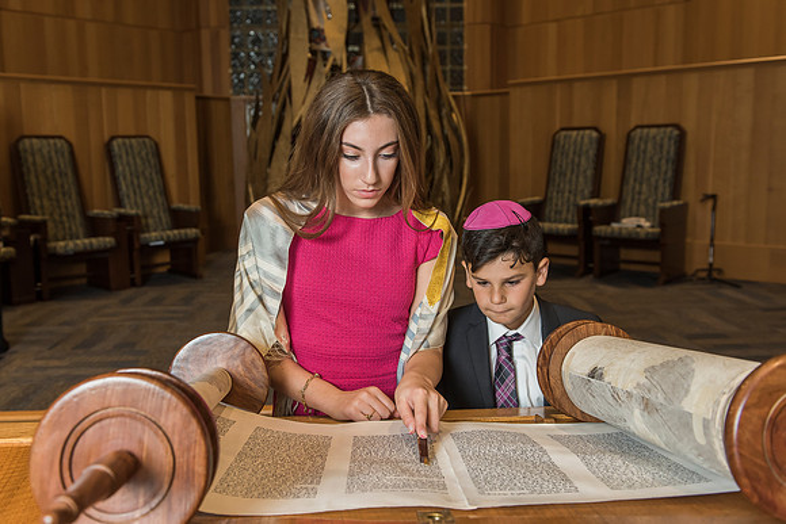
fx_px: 746
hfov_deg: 55.5
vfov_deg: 38.7
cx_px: 369
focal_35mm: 34
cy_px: 247
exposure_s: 1/200
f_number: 4
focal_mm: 32
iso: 800
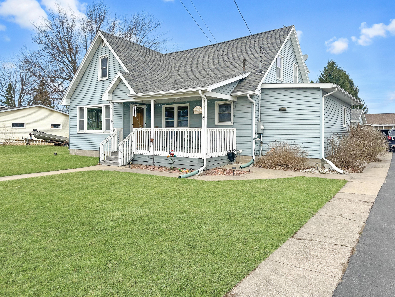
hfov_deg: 71.6
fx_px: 274
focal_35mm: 24
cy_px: 148
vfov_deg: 56.8
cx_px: 198
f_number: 1.78
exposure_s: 1/2732
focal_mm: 6.86
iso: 80
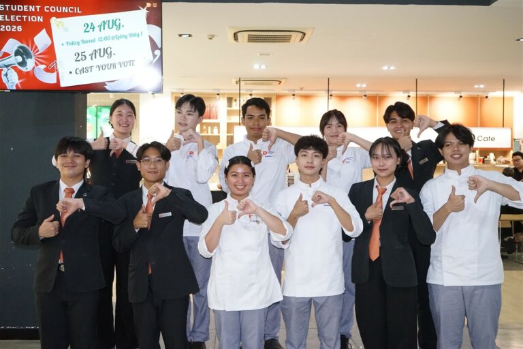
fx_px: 596
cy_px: 174
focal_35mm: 41
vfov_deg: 32.6
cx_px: 262
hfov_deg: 47.4
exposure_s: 1/200
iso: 6400
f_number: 5.6
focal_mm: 41
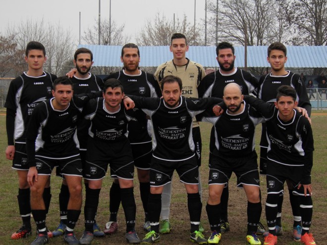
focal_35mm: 100
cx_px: 164
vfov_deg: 14.8
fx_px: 945
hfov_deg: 19.6
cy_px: 122
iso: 50
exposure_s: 1/125
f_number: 4
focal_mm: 17.1
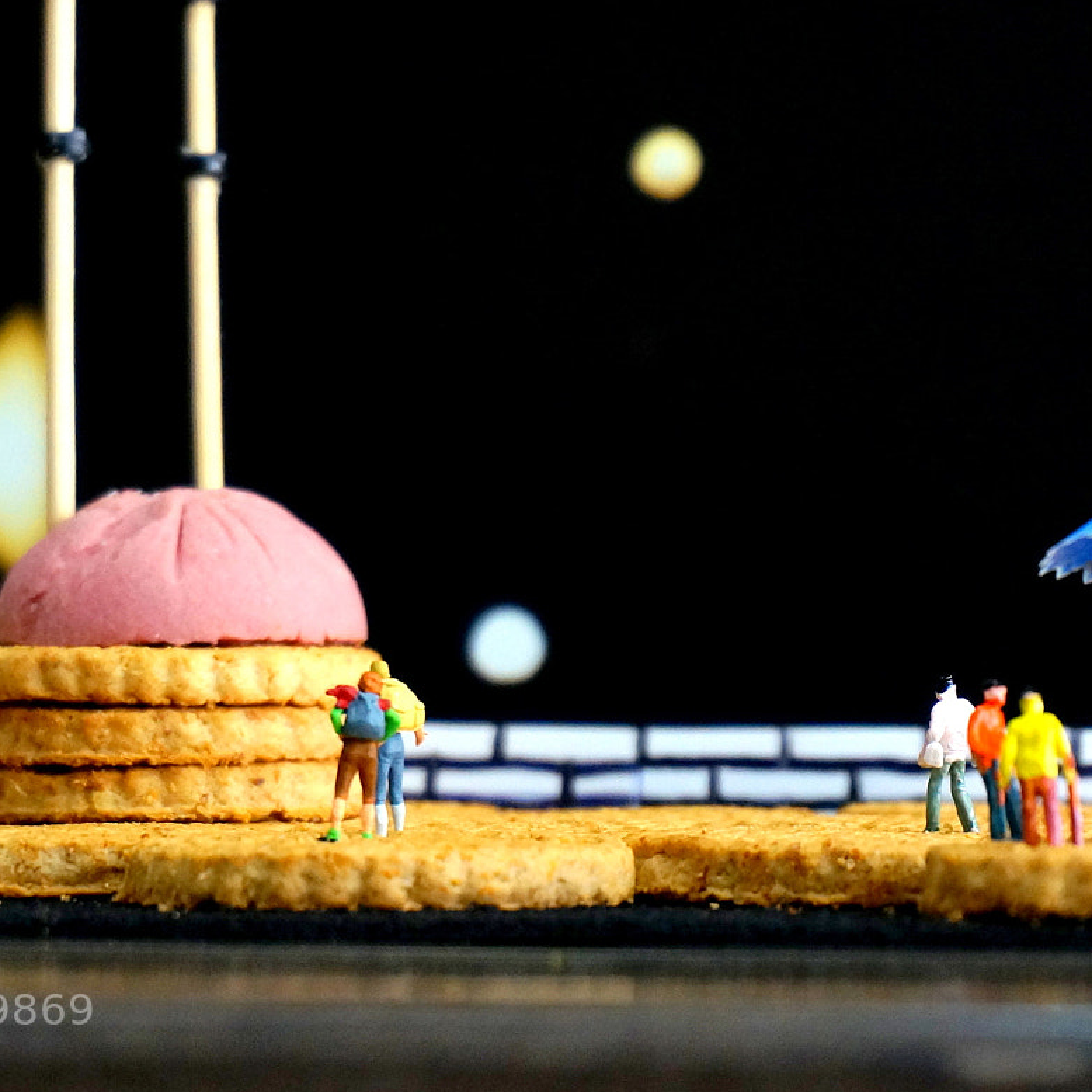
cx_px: 481
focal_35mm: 131
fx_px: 4675
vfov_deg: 13.3
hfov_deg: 13.3
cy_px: 374
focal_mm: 50
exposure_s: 1/50
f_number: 5.6
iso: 800
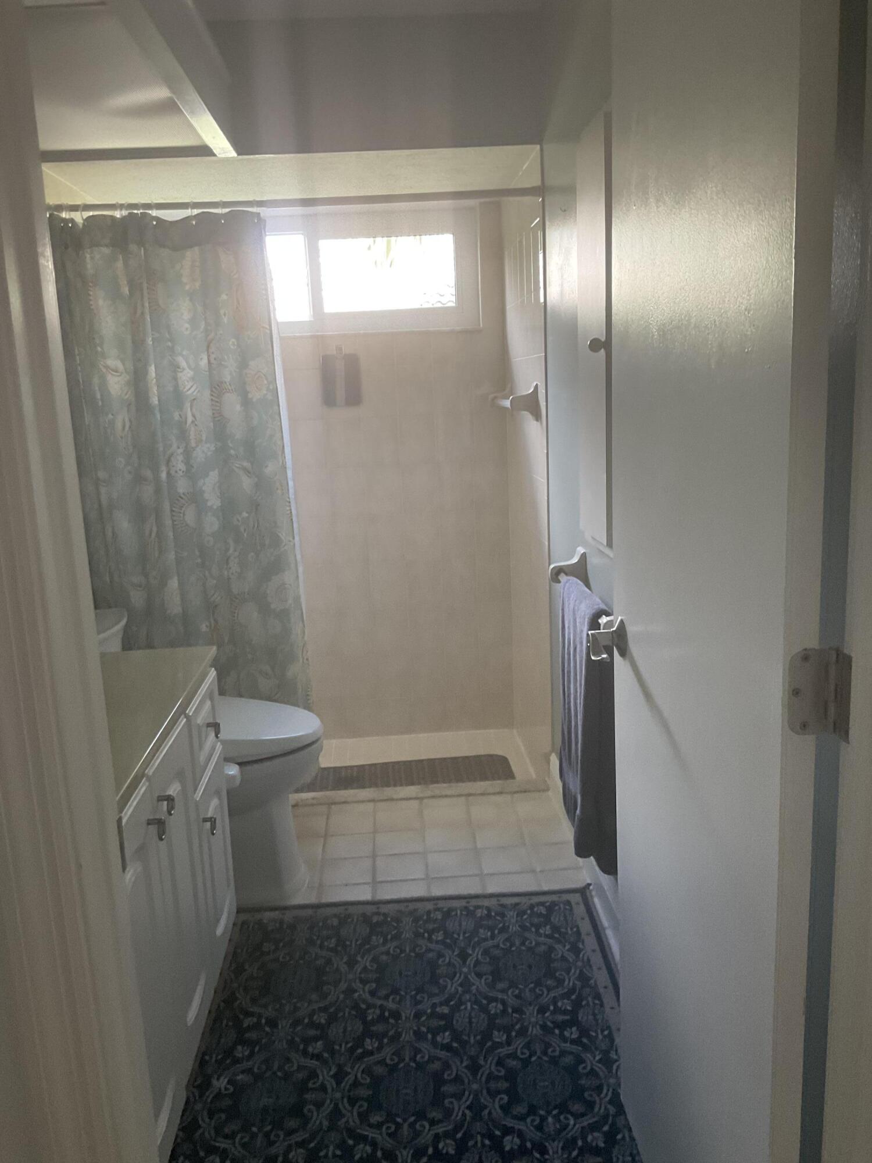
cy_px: 582
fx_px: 974
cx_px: 436
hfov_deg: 48.2
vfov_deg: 61.7
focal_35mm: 29
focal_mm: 3
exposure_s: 1/60
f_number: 1.8
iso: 125
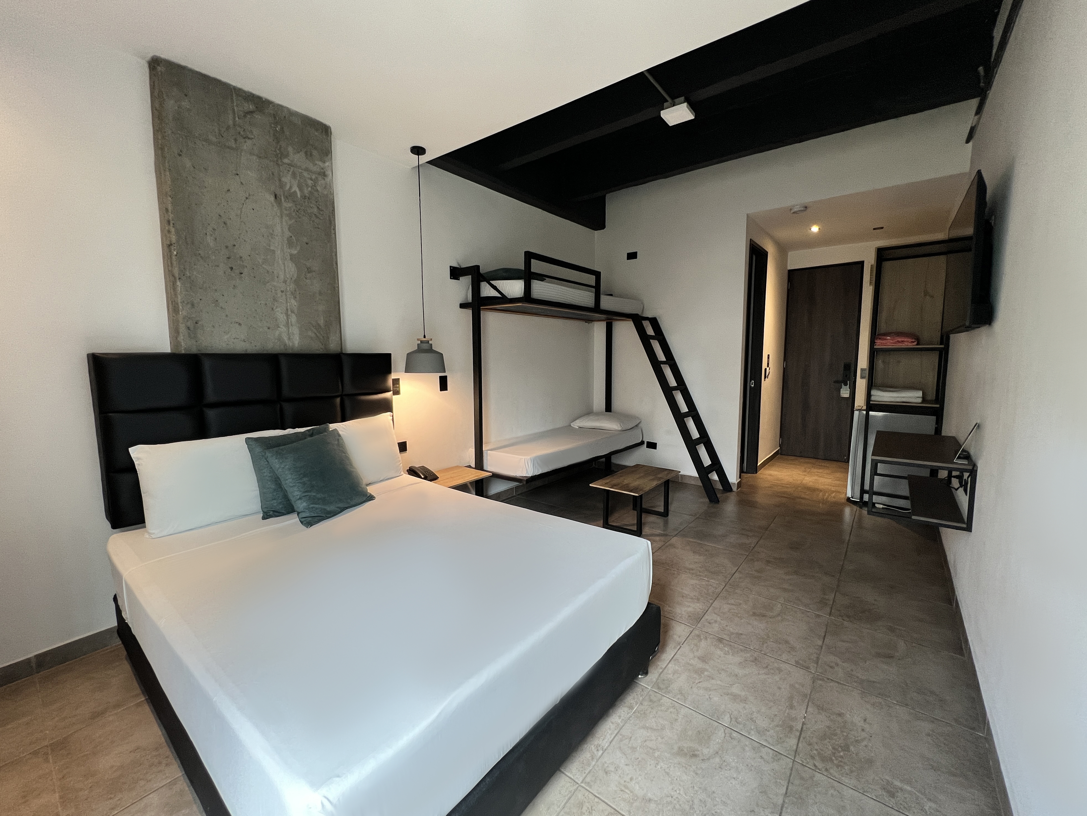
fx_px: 408
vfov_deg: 89.9
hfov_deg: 106.2
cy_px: 408
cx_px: 544
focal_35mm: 13
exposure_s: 1/60
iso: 160
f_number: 1.8
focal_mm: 1.57
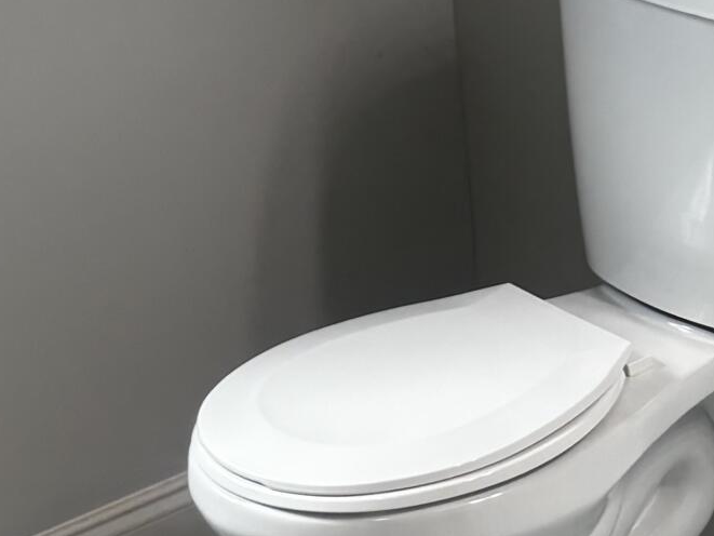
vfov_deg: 12.5
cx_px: 812
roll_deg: +0.7
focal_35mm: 118
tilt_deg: -19.4
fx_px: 2434
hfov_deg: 16.1
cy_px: 138
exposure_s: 1/120
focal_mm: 5.96
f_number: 1.6
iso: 80
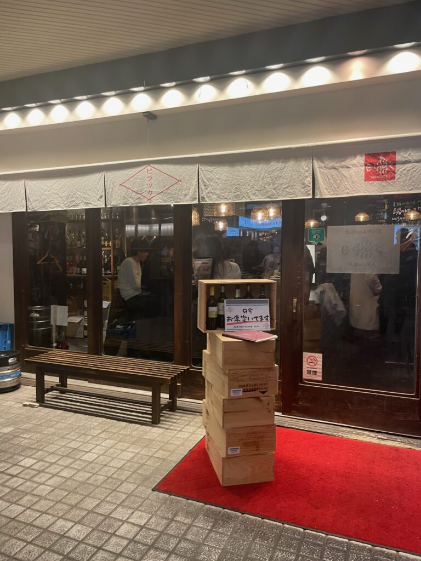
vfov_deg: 67.3
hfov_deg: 53.1
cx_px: 210
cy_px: 280
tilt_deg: -7.0
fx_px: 422
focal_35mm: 26
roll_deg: -0.4
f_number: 1.6
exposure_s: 1/50
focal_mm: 4.2
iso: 80
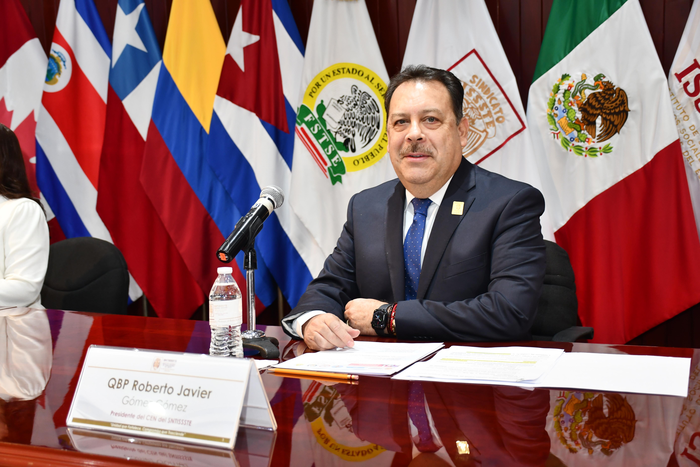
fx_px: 875
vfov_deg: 29.9
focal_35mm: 45
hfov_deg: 43.6
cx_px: 350
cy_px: 234
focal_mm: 30
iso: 800
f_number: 4
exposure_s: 1/60
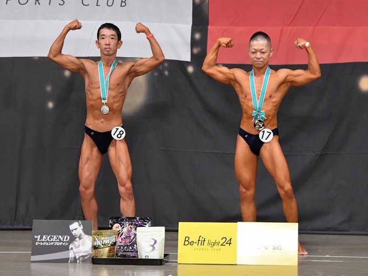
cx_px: 205
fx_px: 2605
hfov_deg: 8.1
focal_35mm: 245
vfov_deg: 6.1
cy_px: 138
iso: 5000
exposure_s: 1/400
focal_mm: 150
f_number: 5.6
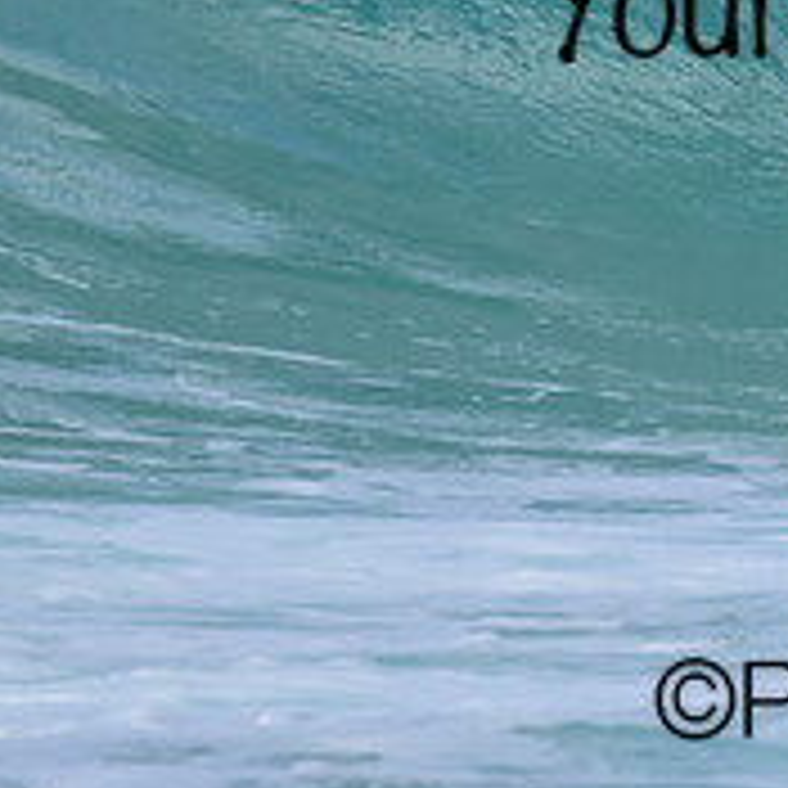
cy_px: -275
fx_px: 62429
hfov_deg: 0.7
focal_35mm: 2424
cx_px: 1346
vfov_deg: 0.7
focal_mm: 680
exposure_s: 1/2000
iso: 900
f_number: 11
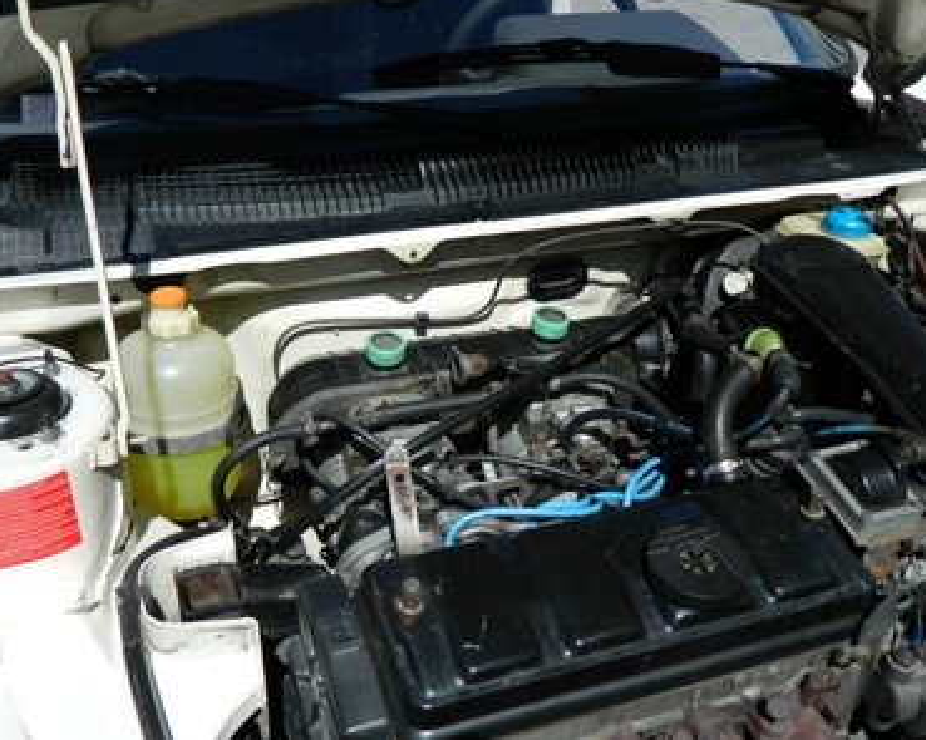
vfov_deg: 40.1
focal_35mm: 37
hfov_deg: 49.1
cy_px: 369
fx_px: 1014
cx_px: 439
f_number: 9.4
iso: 80
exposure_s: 1/200
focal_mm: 6.2
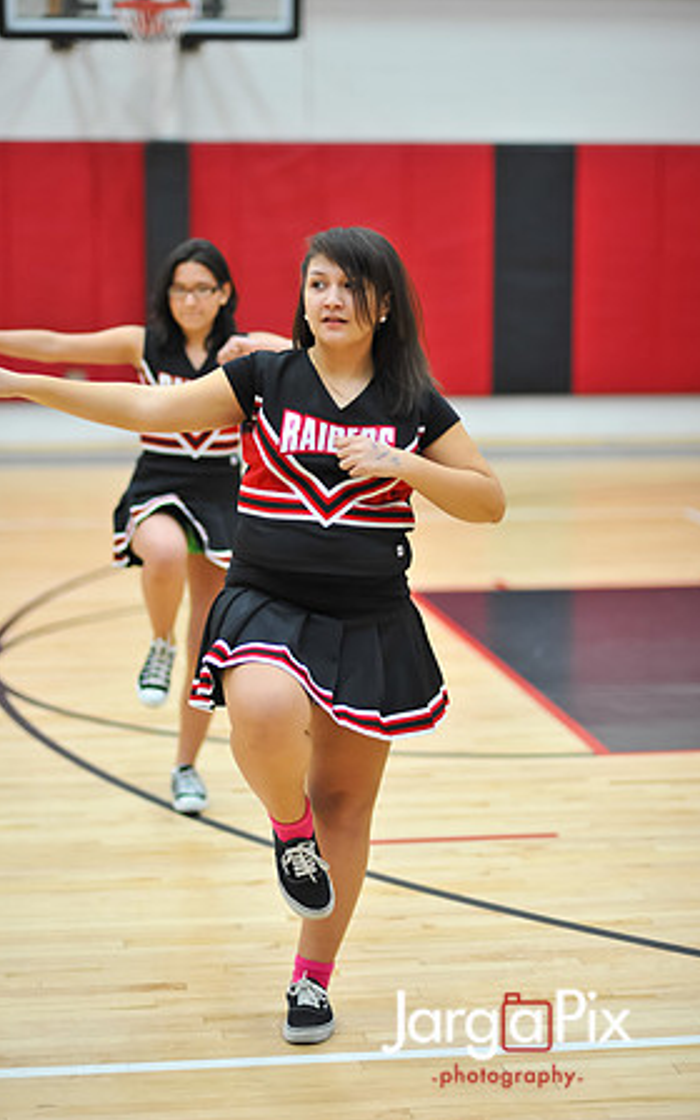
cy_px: 560
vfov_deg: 23.8
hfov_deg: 15.0
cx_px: 344
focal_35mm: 87
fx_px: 2656
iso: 1800
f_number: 2
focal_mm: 85
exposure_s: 1/500
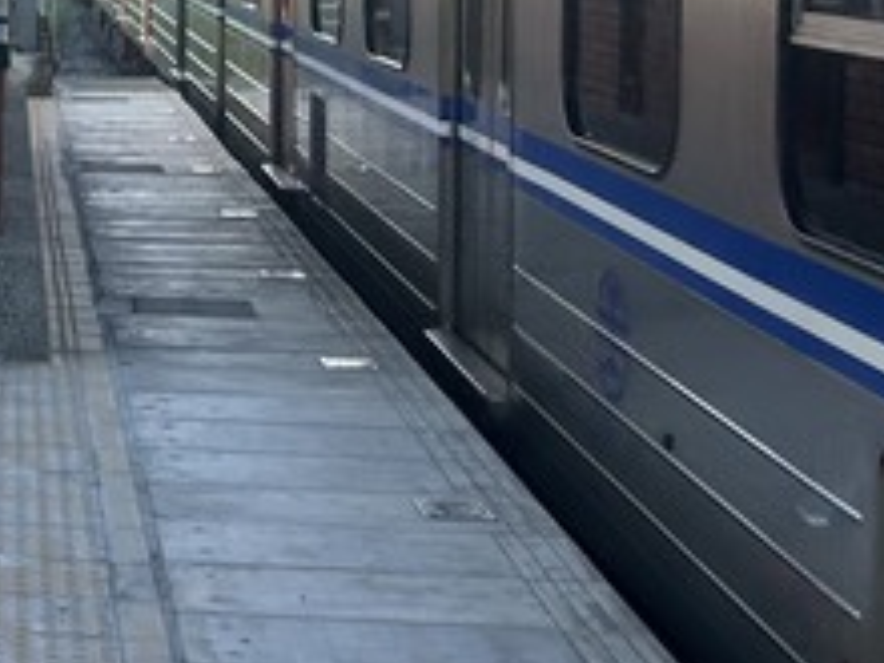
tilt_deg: -3.9
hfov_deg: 19.1
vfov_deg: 15.9
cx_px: -386
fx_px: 2349
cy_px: 131
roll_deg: +1.3
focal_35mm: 92
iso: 50
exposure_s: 1/486
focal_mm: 5.7
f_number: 1.5
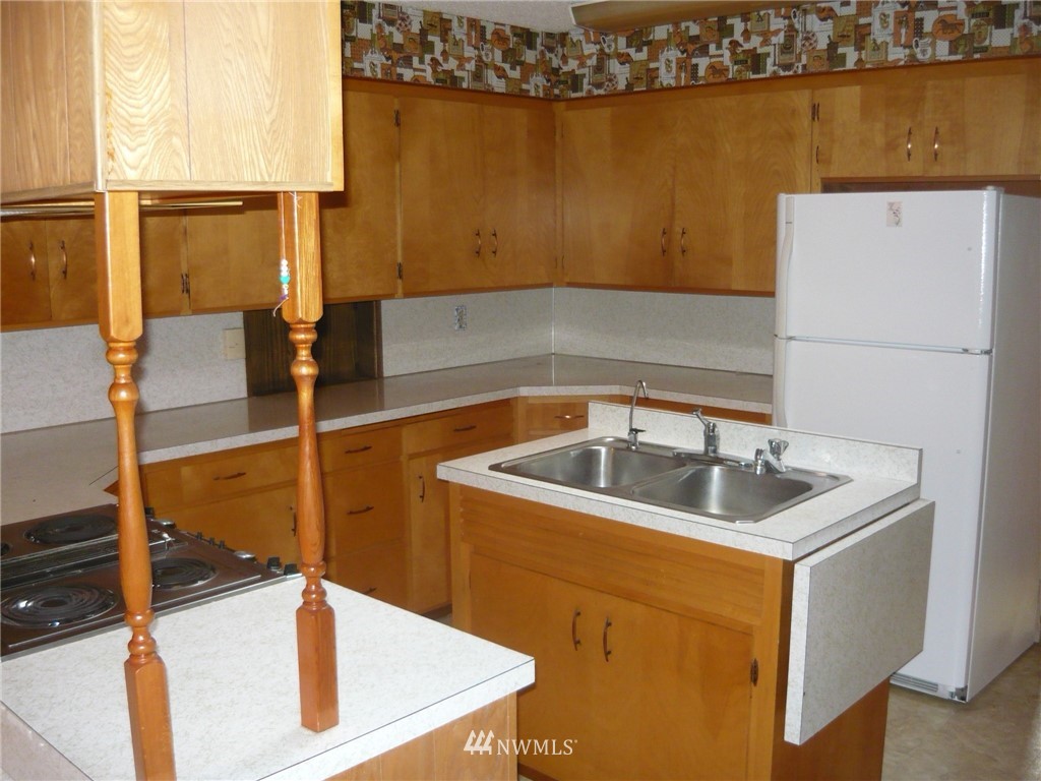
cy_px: 390
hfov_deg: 55.4
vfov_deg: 42.9
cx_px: 520
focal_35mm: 33
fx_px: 992
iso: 320
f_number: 2.8
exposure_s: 1/30
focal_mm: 5.5
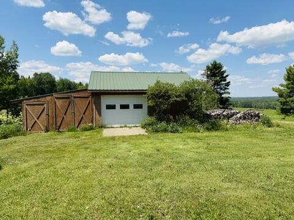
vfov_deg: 56.8
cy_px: 110
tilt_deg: -1.7
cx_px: 147
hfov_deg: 71.6
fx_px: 204
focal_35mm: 24
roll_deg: +0.3
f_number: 1.78
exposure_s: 1/4975
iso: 80
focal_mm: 6.76
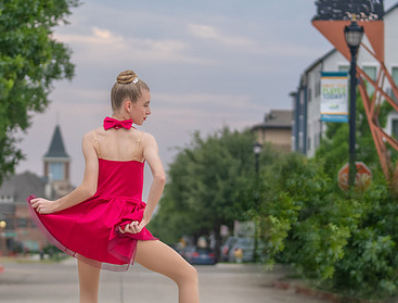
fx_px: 1999
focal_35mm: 173
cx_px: 120
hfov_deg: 11.4
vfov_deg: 8.7
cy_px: 195
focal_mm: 70
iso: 200
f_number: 2.8
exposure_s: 1/320
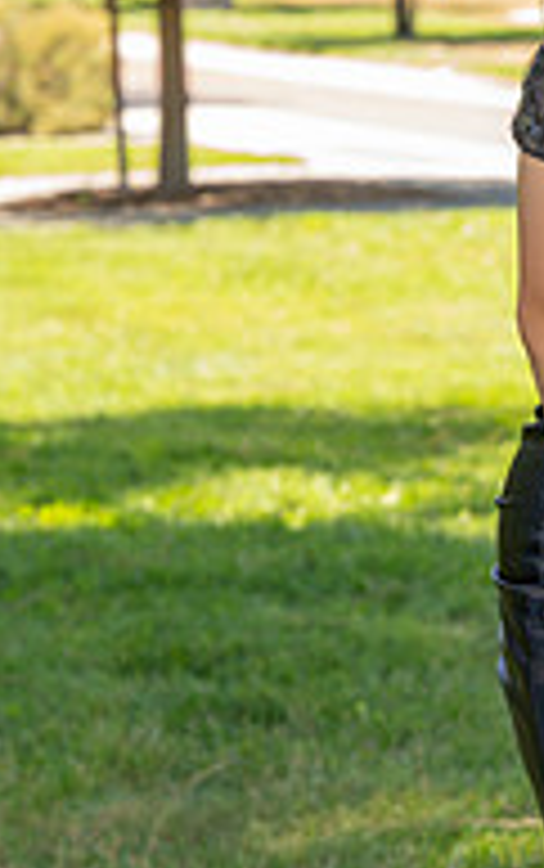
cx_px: 1043
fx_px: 4734
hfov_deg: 6.4
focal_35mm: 200
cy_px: 52
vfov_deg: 10.4
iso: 80
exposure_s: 1/125
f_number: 5
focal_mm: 65.4
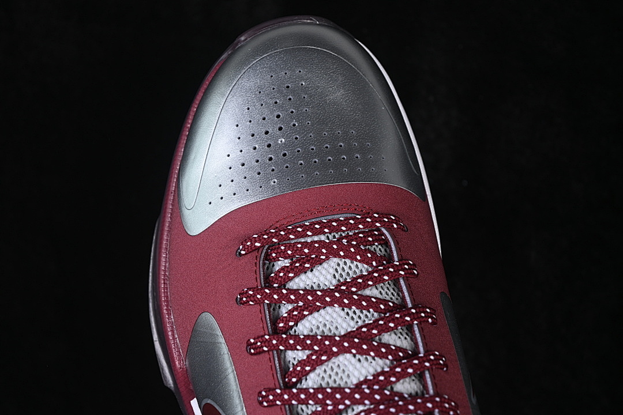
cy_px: 208
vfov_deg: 18.2
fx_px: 1298
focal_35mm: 75
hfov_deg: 27.0
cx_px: 312
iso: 160
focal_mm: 50
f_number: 6.3
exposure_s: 1/60
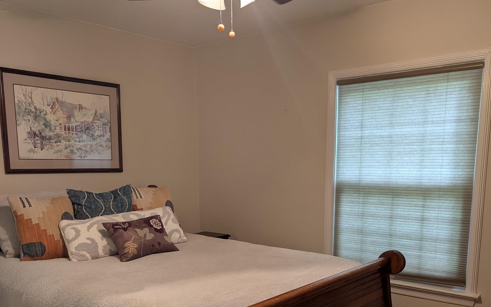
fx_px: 455
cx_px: 246
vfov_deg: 35.9
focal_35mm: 34
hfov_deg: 56.7
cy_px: 250
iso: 145
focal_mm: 6.9
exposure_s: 1/40
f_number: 1.68
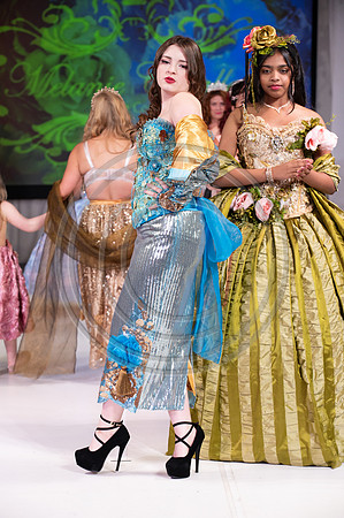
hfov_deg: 14.4
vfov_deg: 21.5
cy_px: 259
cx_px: 172
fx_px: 1365
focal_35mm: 95
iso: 2000
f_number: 5.6
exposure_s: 1/400
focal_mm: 95
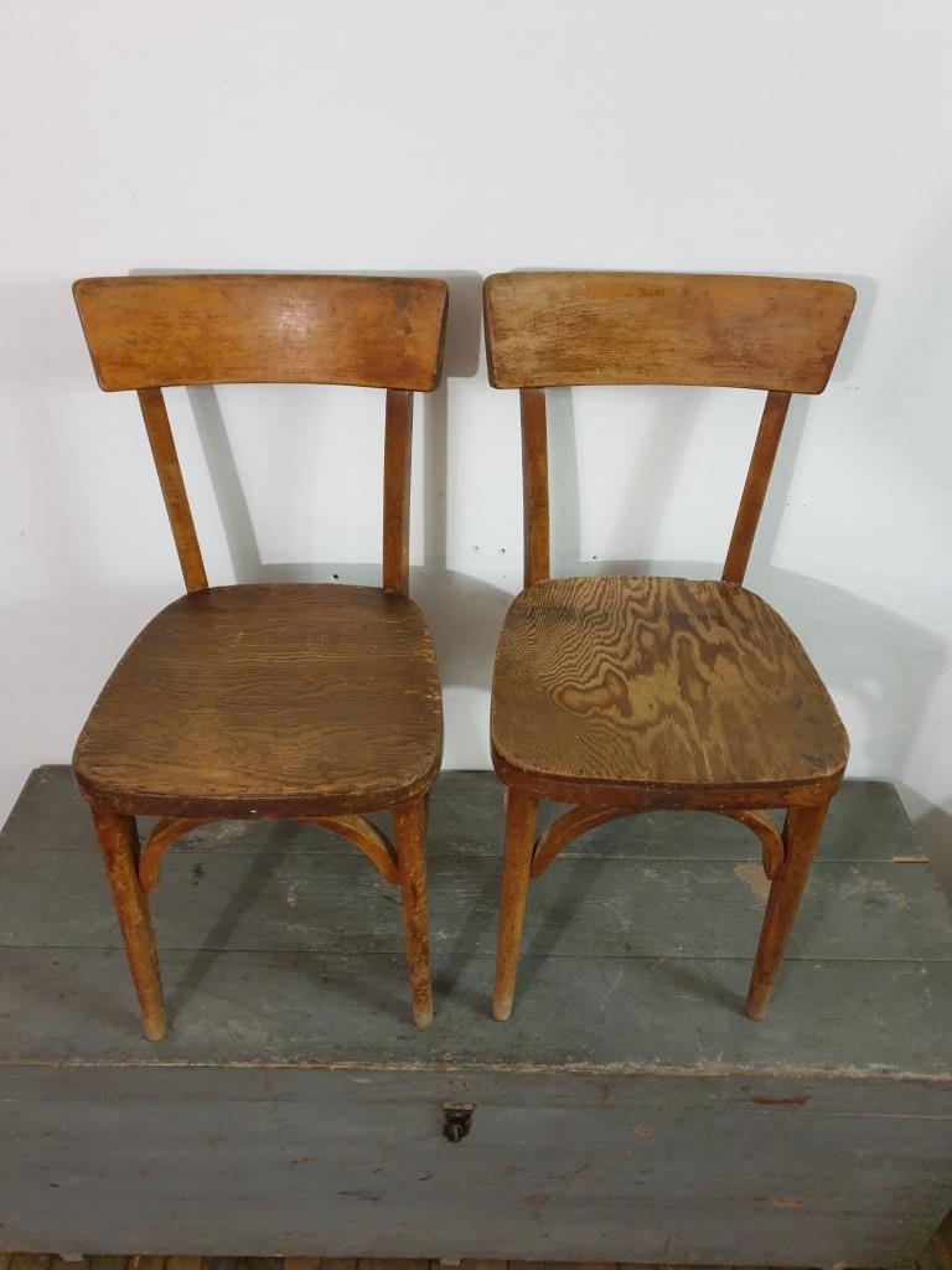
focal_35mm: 26
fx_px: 953
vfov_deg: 67.3
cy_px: 635
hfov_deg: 53.1
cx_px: 476
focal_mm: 4.3
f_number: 1.5
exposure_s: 1/25
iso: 250
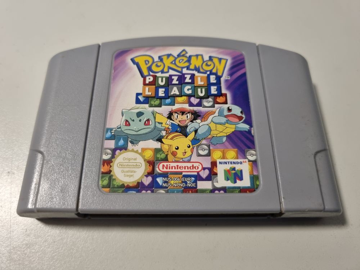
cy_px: 135
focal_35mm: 26
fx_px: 270
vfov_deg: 53.1
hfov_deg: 67.3
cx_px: 180
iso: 320
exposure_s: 1/50
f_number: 1.8
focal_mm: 5.4
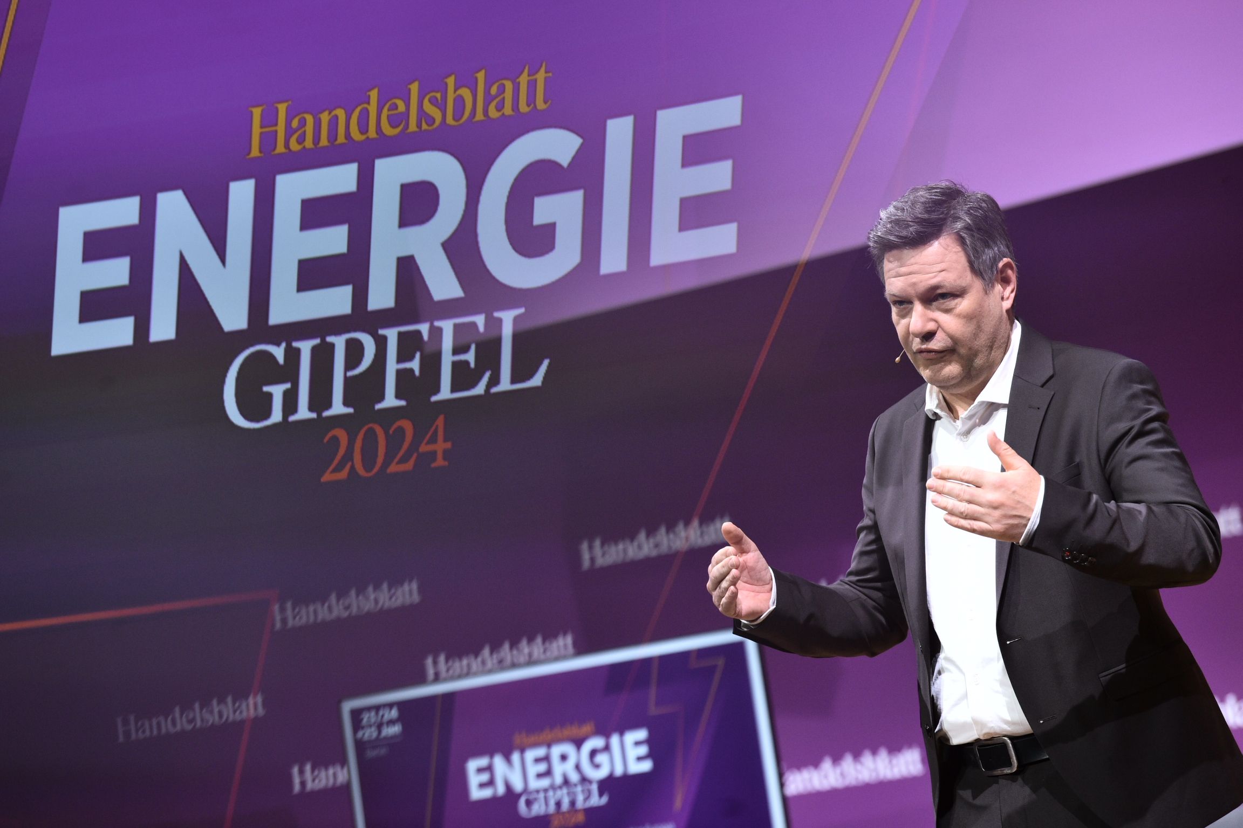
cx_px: 622
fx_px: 5869
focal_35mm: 170
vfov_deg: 8.1
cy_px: 414
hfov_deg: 12.1
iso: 2000
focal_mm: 170
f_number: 4
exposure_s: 1/500
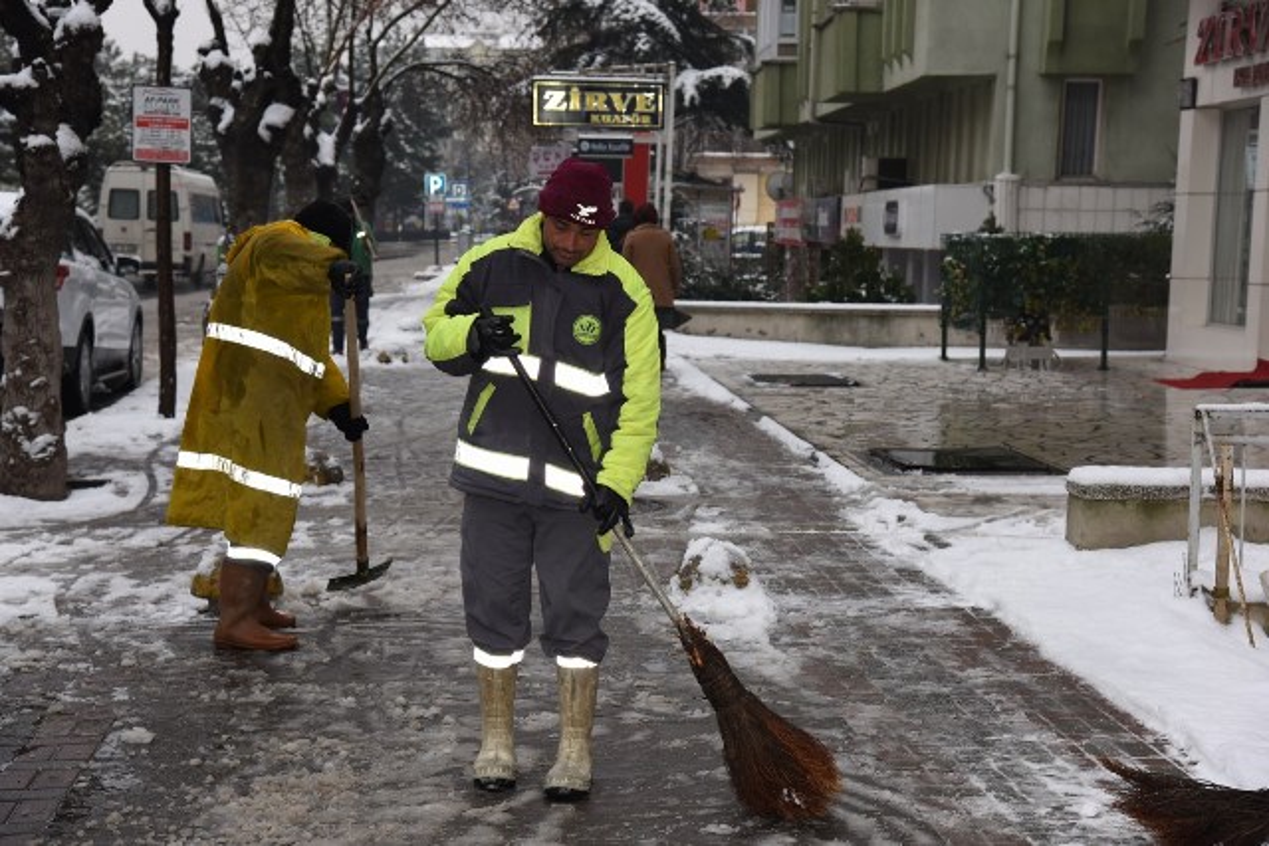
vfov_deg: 20.6
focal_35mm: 66
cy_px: 423
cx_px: 634
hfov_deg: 30.5
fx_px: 2327
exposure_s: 1/250
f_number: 5.6
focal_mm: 66
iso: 320
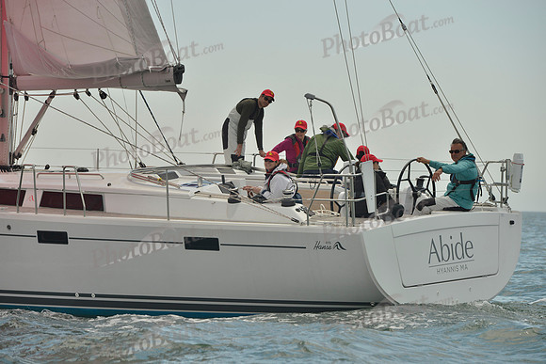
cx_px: 273
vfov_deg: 8.1
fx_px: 2579
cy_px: 182
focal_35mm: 170
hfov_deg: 12.1
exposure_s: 1/1250
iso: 280
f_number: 8
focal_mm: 170
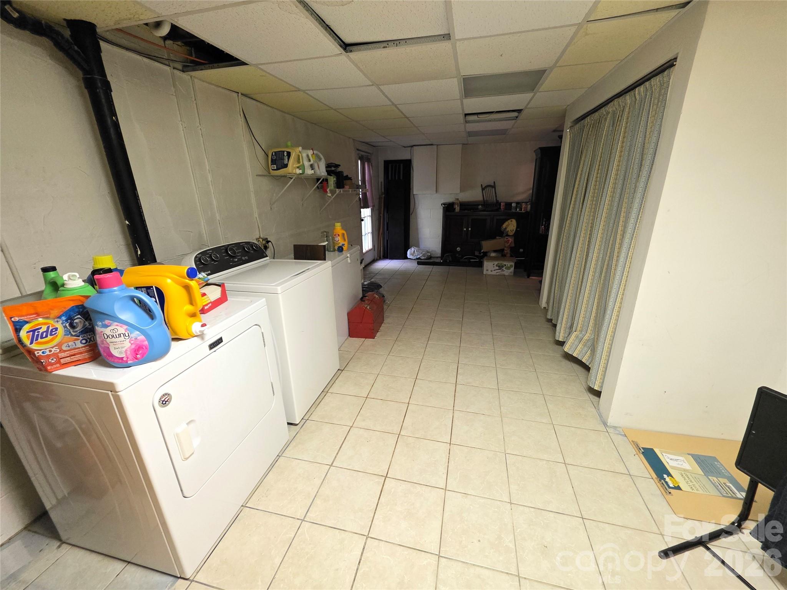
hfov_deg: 106.2
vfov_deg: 89.9
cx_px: 394
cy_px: 295
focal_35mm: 13
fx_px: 296
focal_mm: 2.2
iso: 1000
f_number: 1.9
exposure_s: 1/60
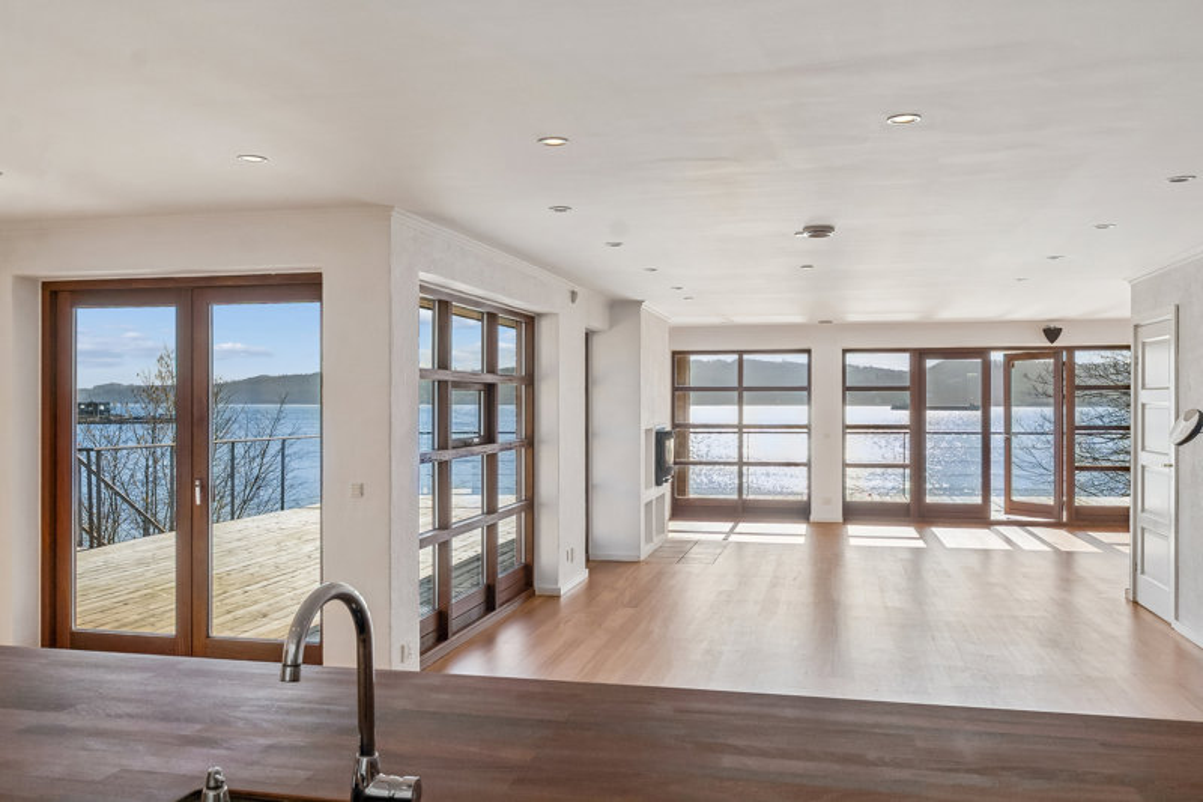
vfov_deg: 44.9
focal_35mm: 29
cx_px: 602
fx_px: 969
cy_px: 401
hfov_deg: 63.7
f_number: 8
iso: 200
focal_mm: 19.5
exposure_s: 1/250
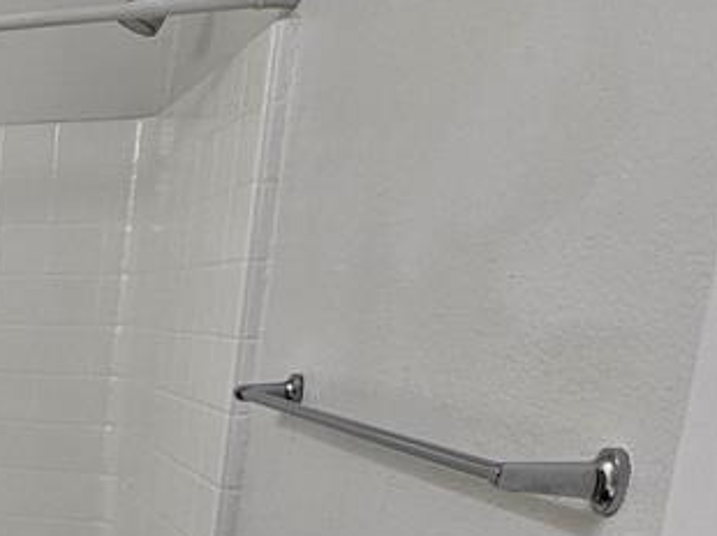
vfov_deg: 32.3
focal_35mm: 43
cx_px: -456
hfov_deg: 25.7
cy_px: 455
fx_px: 890
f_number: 2.2
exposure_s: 1/60
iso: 50
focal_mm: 2.2
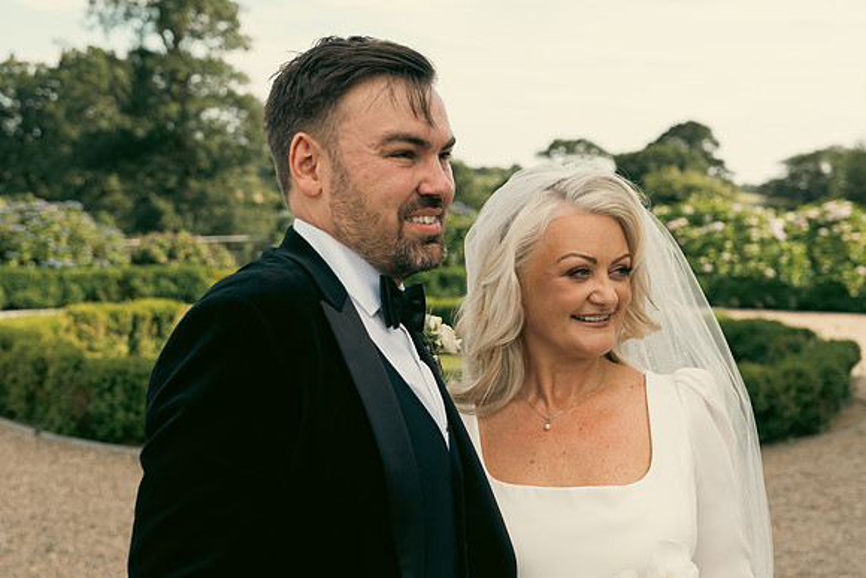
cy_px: 289
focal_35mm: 55
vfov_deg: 24.6
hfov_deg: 36.2
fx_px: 1323
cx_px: 433
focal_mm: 37
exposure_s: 1/640
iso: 125
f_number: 3.5
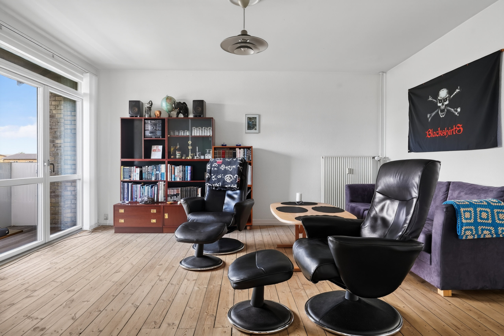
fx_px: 294
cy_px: 168
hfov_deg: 81.2
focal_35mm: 21
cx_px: 252
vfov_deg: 59.5
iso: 400
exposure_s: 1/6
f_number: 8
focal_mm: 21
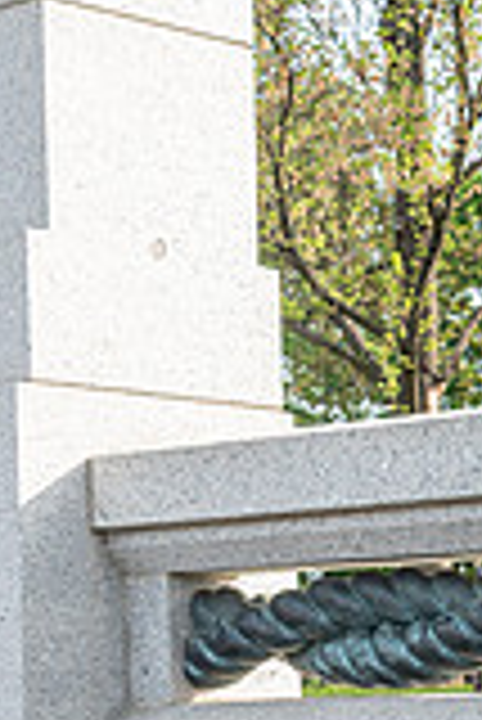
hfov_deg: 9.6
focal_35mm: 140
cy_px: 898
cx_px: 625
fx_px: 2805
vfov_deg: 14.1
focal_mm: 32
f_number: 5
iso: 100
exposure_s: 1/125
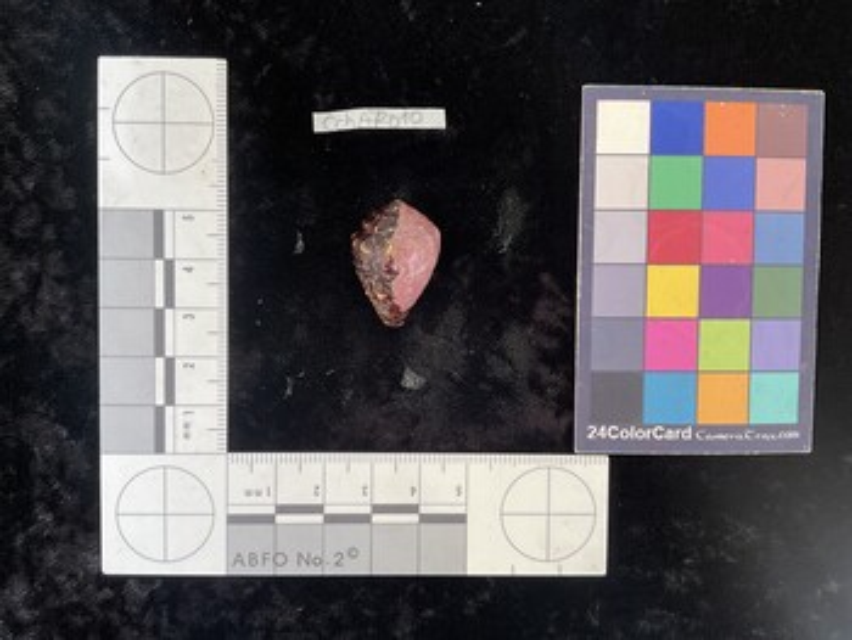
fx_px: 714
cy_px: 320
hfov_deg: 61.6
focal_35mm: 29
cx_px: 426
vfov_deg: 48.3
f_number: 1.8
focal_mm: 3
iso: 64
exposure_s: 1/120
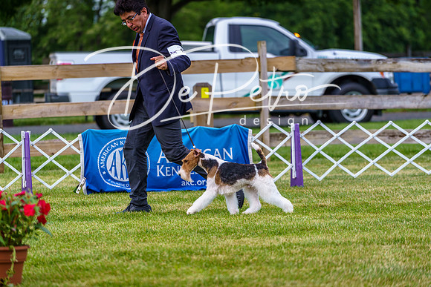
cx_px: 216
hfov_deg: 11.1
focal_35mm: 185
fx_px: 2215
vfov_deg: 7.4
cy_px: 144
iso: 200
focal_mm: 185
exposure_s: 1/500
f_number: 4
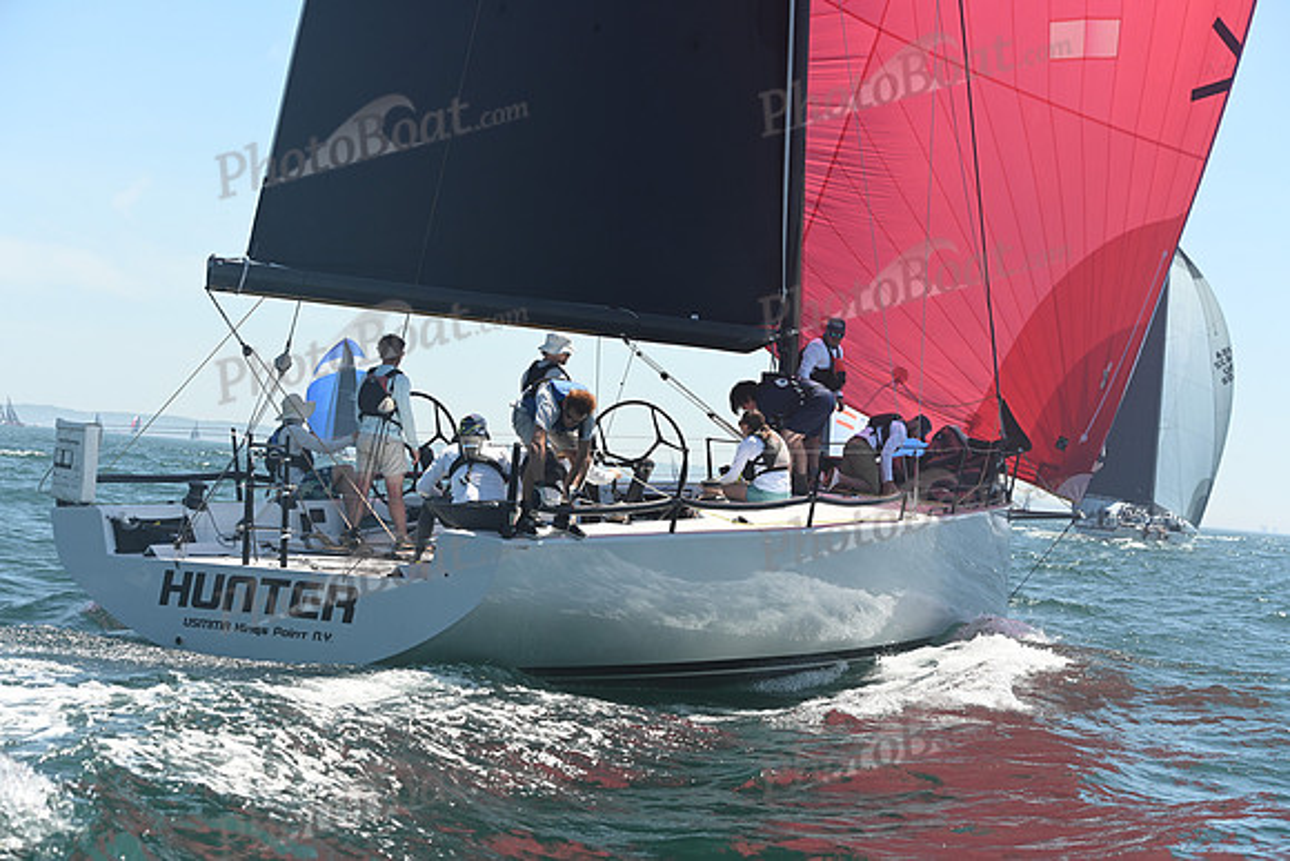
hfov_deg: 28.8
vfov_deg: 19.5
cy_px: 430
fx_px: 2509
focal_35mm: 70
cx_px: 645
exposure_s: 1/1000
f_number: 5.6
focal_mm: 70
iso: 320
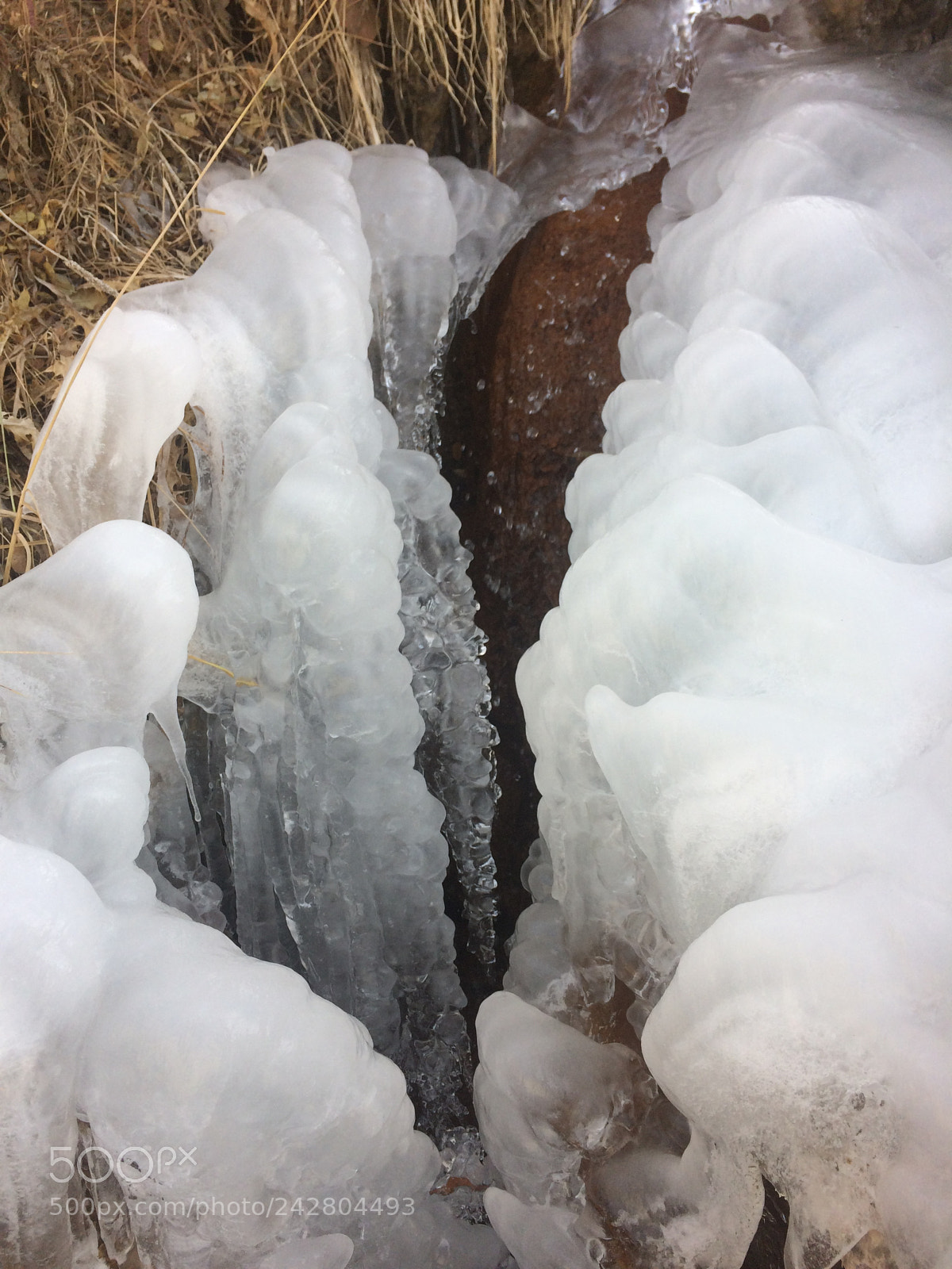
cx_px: 476
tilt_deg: -28.8
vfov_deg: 61.7
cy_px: 634
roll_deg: +7.1
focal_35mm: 29
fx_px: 1063
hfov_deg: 48.2
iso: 32
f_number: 2.2
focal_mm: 4.15
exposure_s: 1/622
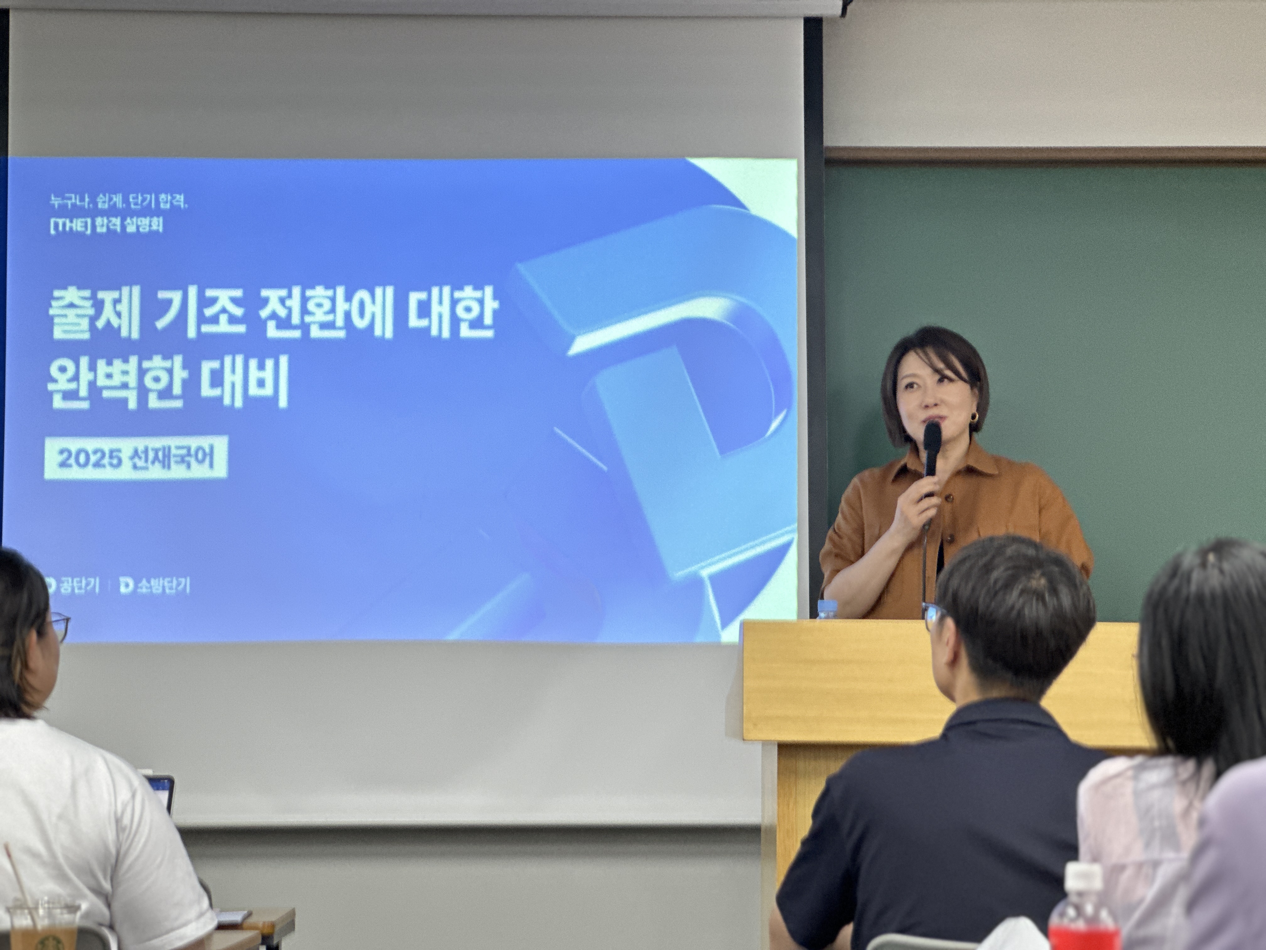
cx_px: 633
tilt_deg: +5.6
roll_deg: -0.7
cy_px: 475
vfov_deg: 19.1
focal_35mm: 77
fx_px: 2816
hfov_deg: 25.3
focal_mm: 9
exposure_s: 1/40
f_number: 2.8
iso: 200
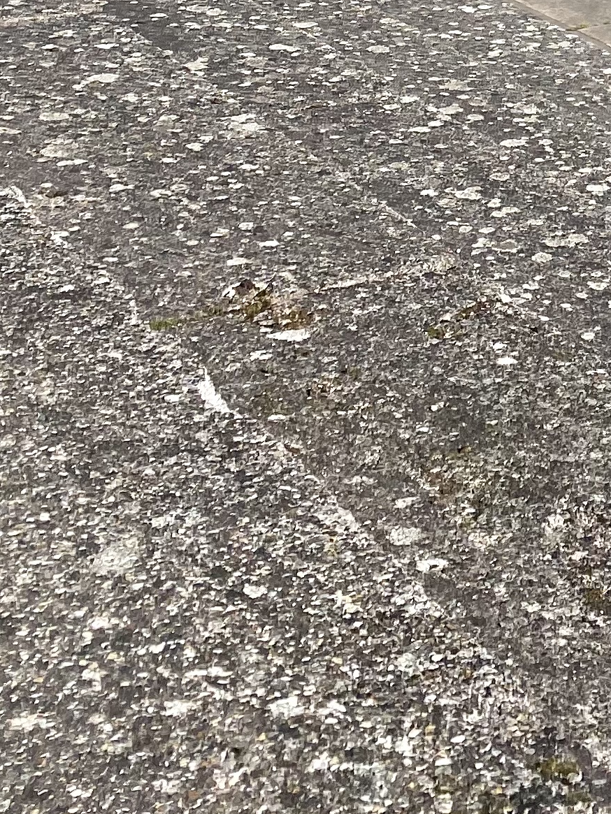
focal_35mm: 90
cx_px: 933
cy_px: -506
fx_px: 2118
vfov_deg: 18.5
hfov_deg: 15.1
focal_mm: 4.25
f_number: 1.8
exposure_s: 1/2625
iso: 32
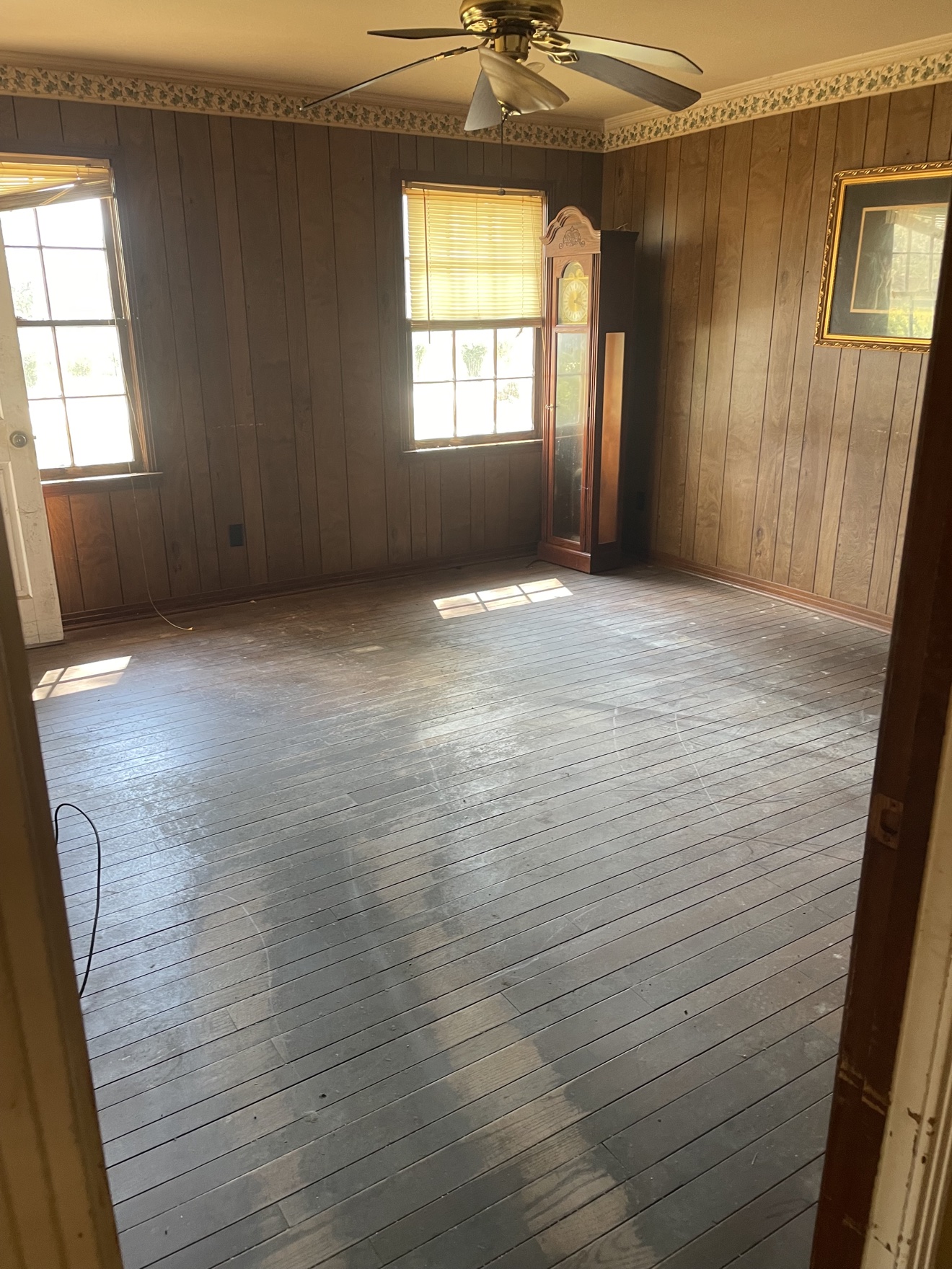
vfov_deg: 67.3
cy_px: 634
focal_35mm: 26
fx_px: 953
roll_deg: +0.1
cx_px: 476
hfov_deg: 53.1
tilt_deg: -18.4
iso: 125
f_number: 1.6
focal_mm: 4.2
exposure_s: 1/62
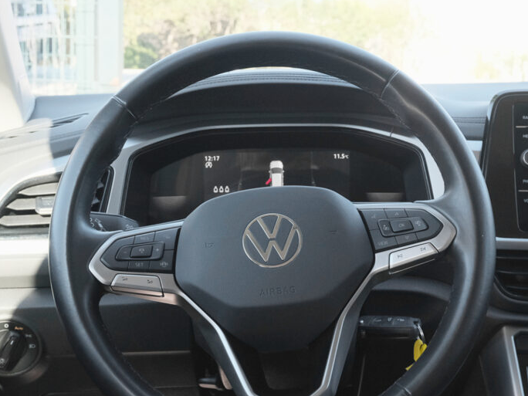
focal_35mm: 59
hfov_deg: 32.7
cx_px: 276
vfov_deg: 24.7
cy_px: 259
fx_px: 900
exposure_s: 1/125
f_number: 9
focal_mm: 27.1
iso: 2000
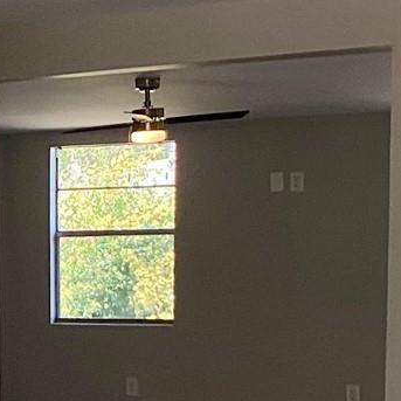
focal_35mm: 128
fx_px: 1678
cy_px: 383
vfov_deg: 13.5
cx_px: -255
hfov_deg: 12.7
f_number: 2.4
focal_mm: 3.3
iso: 64
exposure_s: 1/120
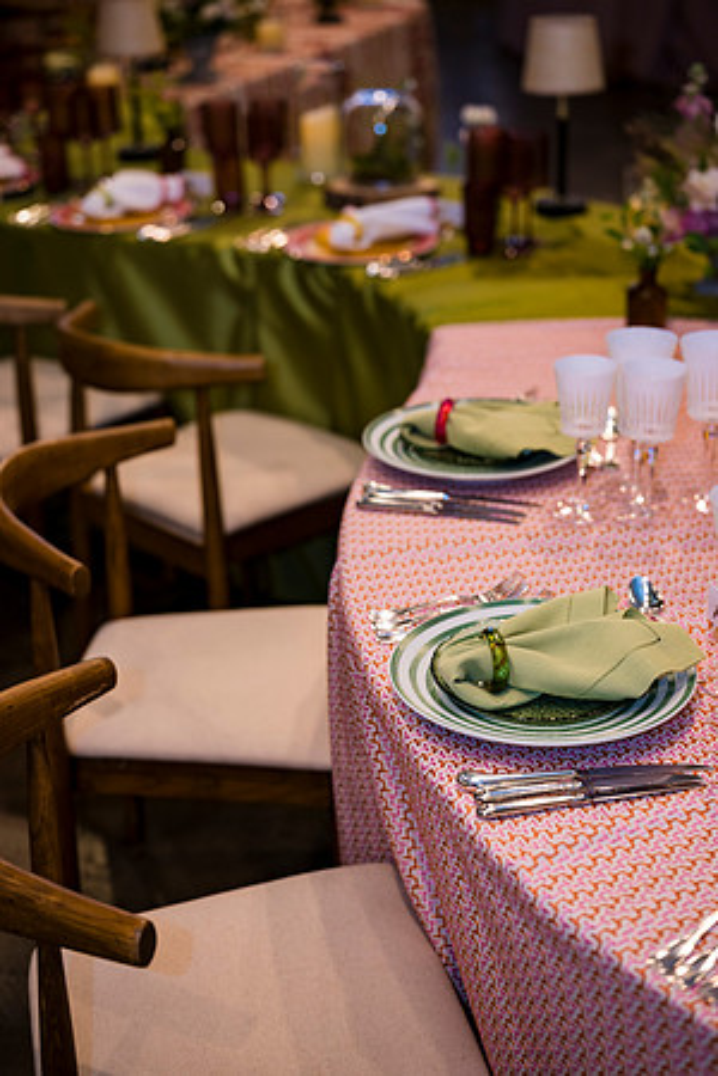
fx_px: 1645
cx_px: 359
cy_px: 538
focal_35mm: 55
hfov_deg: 24.6
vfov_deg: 36.2
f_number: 2.2
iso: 180
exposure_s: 1/125
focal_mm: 55
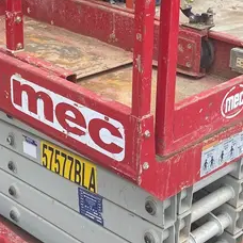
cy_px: 58
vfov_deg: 23.1
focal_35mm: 74
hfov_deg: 23.4
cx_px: 110
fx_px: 588
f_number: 1.8
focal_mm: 4.25
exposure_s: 1/337
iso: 32
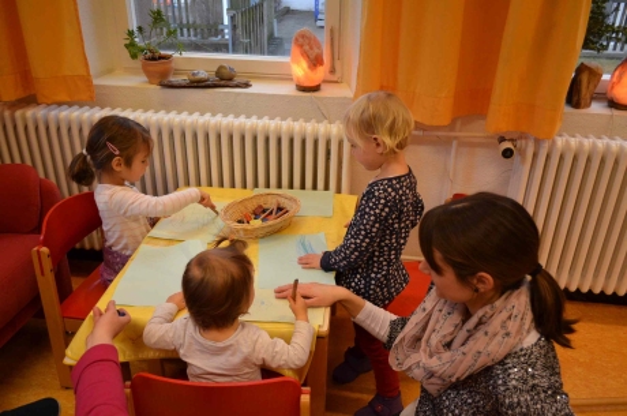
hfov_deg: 62.0
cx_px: 314
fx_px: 522
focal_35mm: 30
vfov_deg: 43.5
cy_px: 208
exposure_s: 1/400
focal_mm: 20
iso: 1600
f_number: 3.8
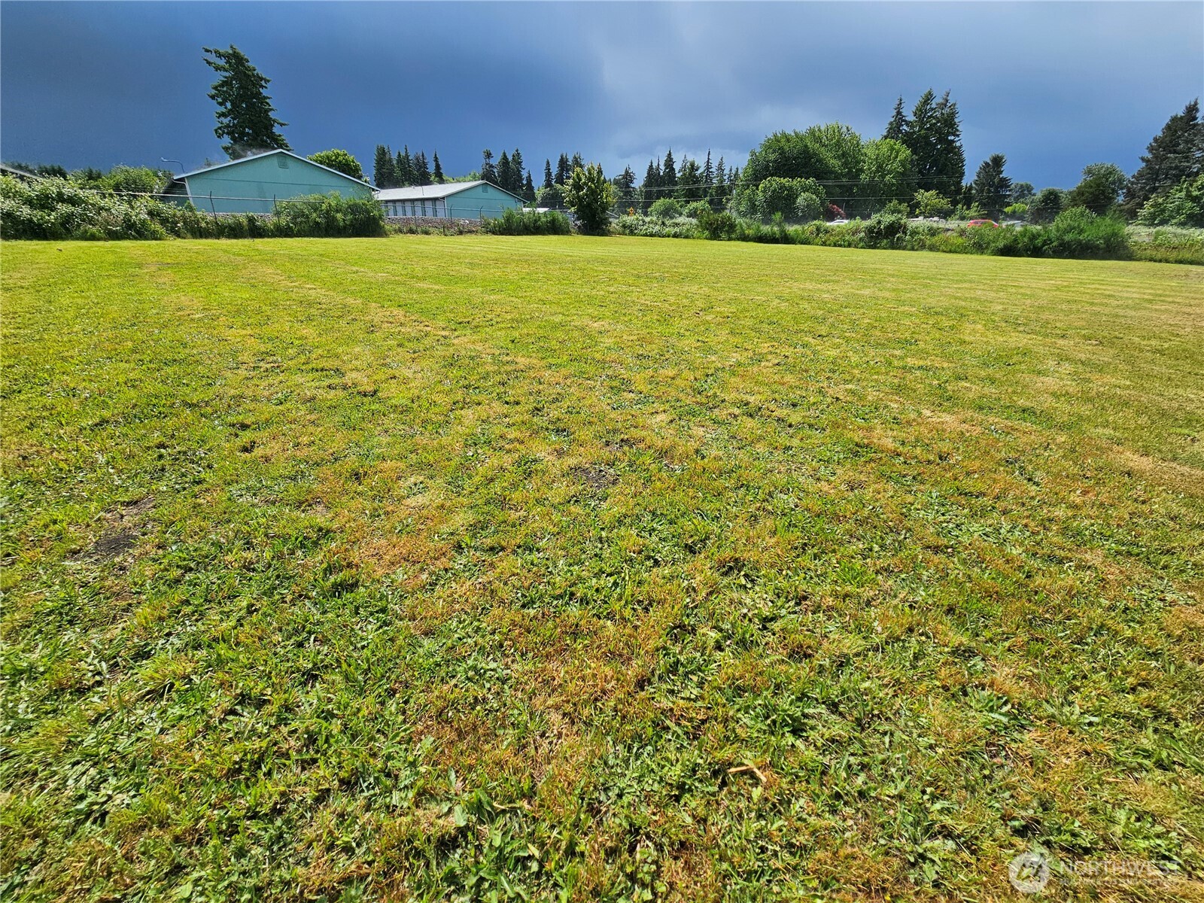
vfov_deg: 89.9
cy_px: 452
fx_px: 452
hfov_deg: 106.2
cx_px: 602
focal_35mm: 13
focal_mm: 2.2
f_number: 2.2
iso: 50
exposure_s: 1/2905
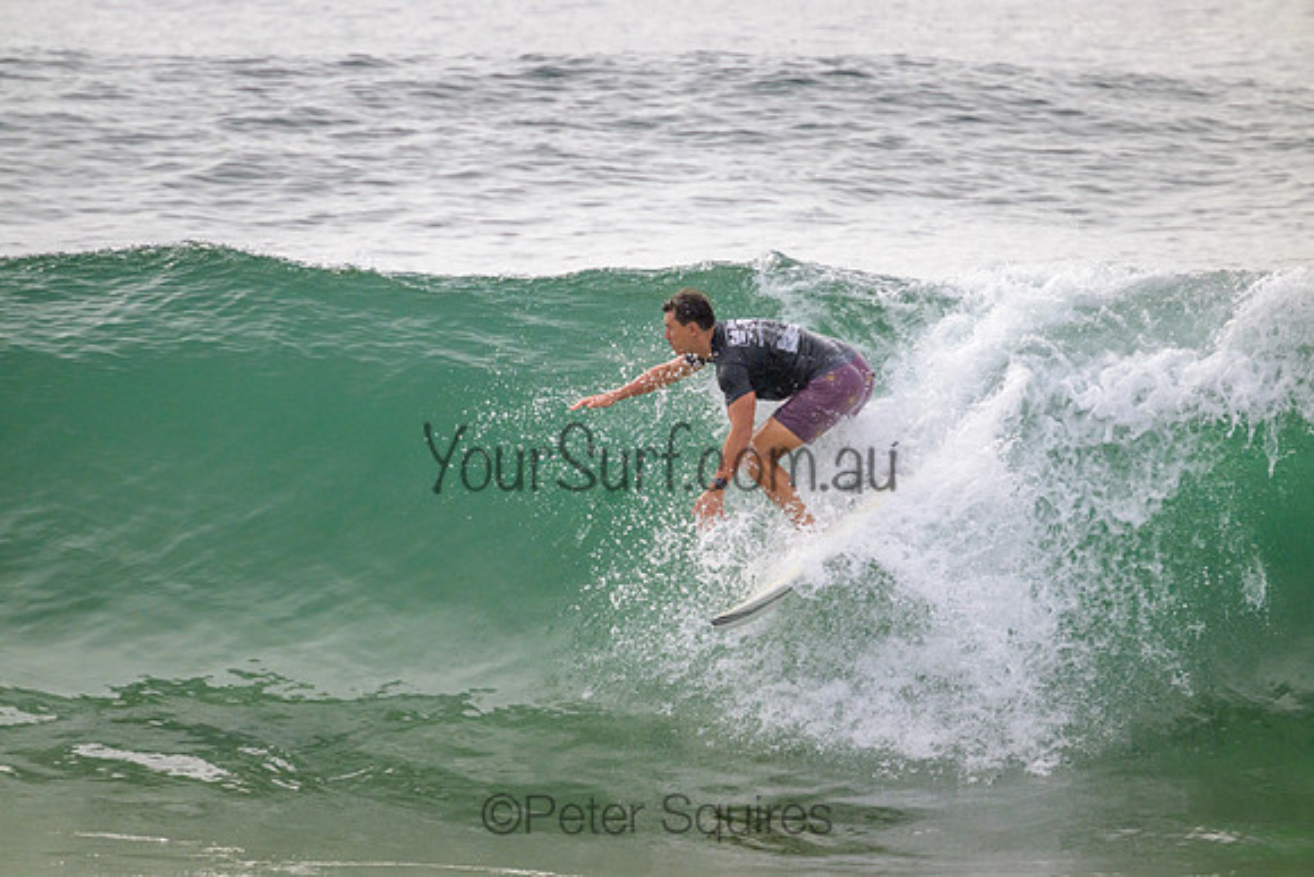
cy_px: 438
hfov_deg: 2.6
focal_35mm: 800
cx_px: 657
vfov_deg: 1.7
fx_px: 29205
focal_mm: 800
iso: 1100
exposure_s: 1/2000
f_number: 11
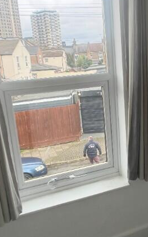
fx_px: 400
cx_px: 120
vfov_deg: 33.0
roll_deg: +4.0
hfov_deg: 20.7
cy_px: 118
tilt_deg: -12.0
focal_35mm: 62
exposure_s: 1/167
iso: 100
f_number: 1.78
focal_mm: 6.86
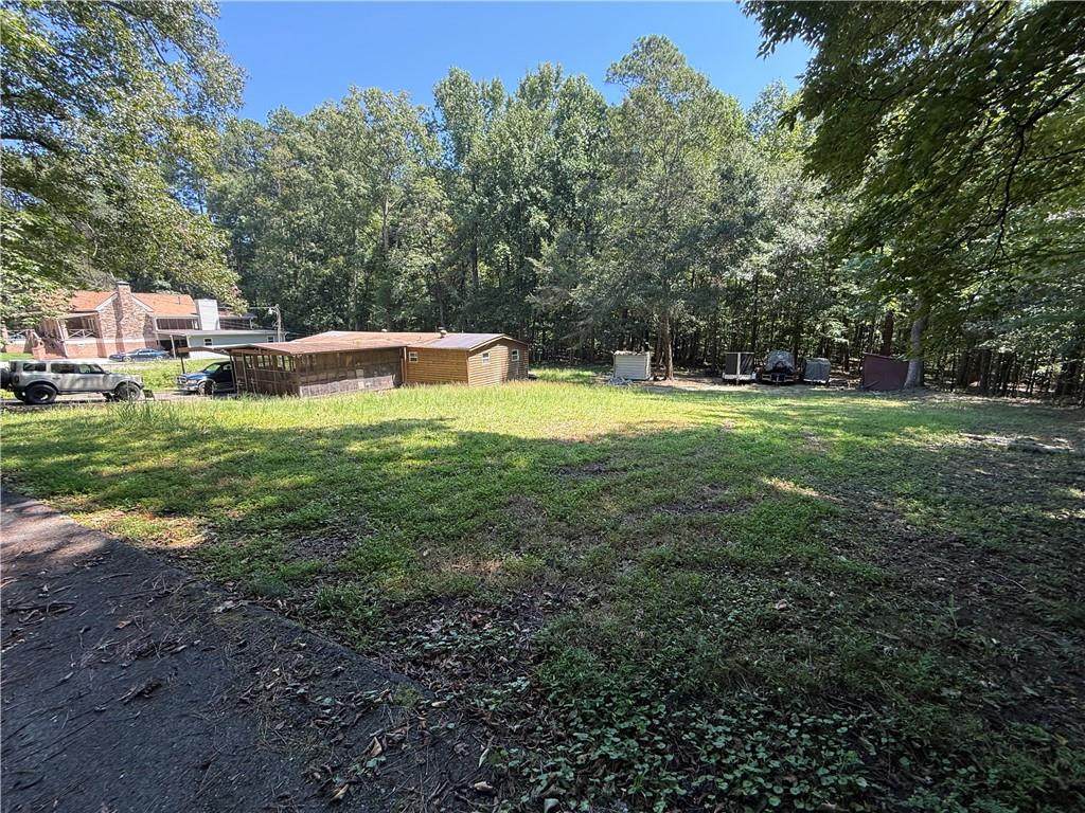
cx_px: 542
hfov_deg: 102.1
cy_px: 406
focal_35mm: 14
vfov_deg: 85.7
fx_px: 439
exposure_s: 1/209
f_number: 2.2
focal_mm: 2.22
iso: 50
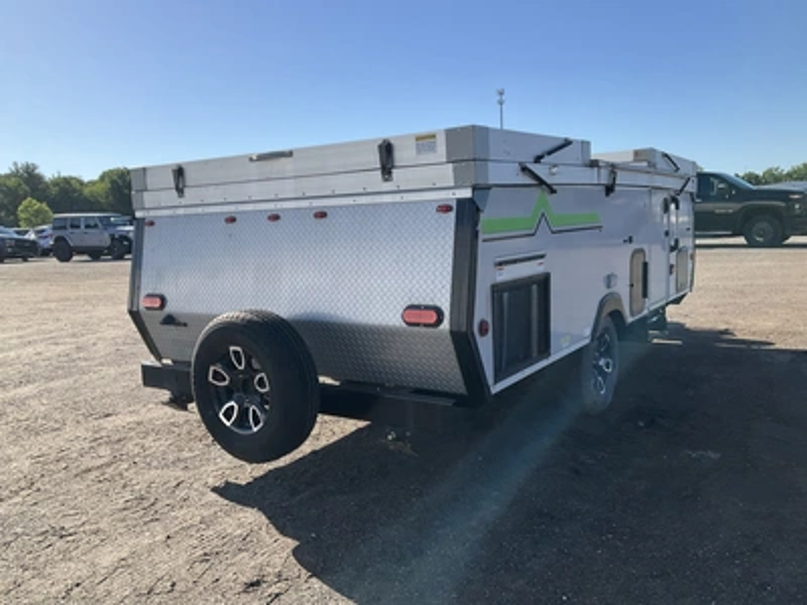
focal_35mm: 29
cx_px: 404
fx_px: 676
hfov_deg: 61.7
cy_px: 302
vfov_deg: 48.2
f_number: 1.8
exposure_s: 1/1412
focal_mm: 3
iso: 25
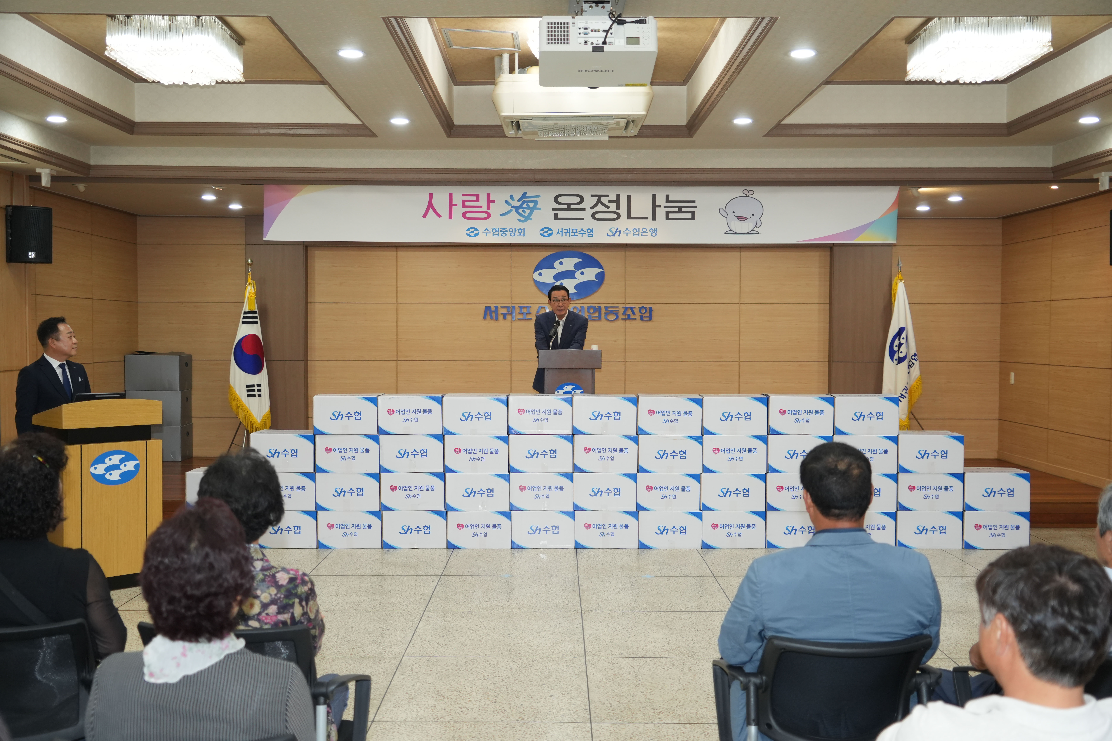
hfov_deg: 53.1
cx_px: 556
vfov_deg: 36.9
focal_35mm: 36
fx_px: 1112
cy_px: 370
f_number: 4.5
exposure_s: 1/125
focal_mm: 36
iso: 1250
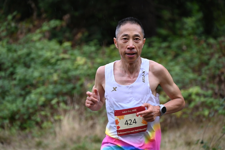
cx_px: 112
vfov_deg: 6.9
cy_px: 75
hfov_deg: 10.3
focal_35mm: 200
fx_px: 1250
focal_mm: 200
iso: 640
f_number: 6.3
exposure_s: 1/250
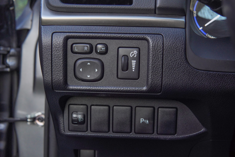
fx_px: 294
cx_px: 118
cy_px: 78
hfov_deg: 43.6
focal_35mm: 45
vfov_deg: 29.9
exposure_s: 1/100
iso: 640
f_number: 5.6
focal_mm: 30
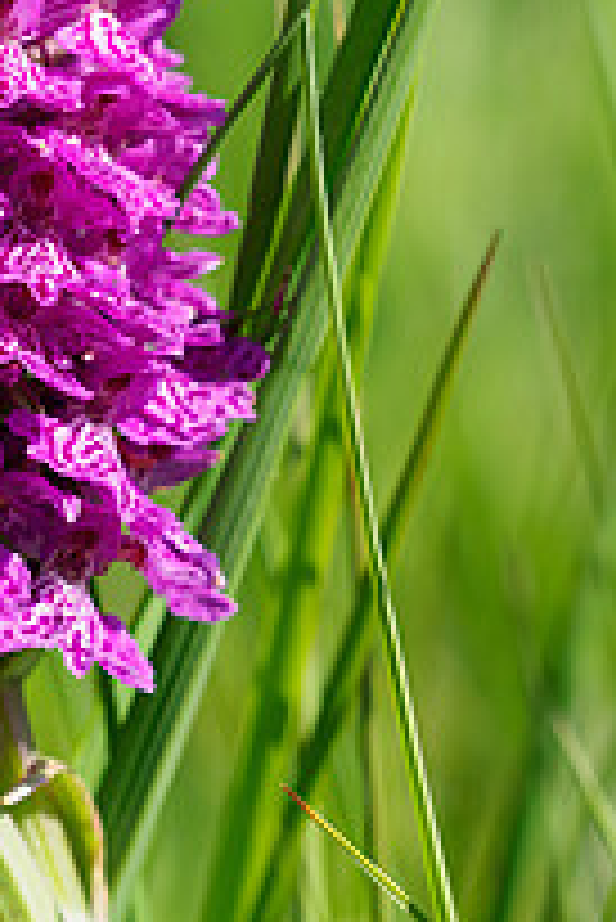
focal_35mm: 525
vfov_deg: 3.9
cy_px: 342
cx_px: 88
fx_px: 13451
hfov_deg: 2.6
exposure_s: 1/800
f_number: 4
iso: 200
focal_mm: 115
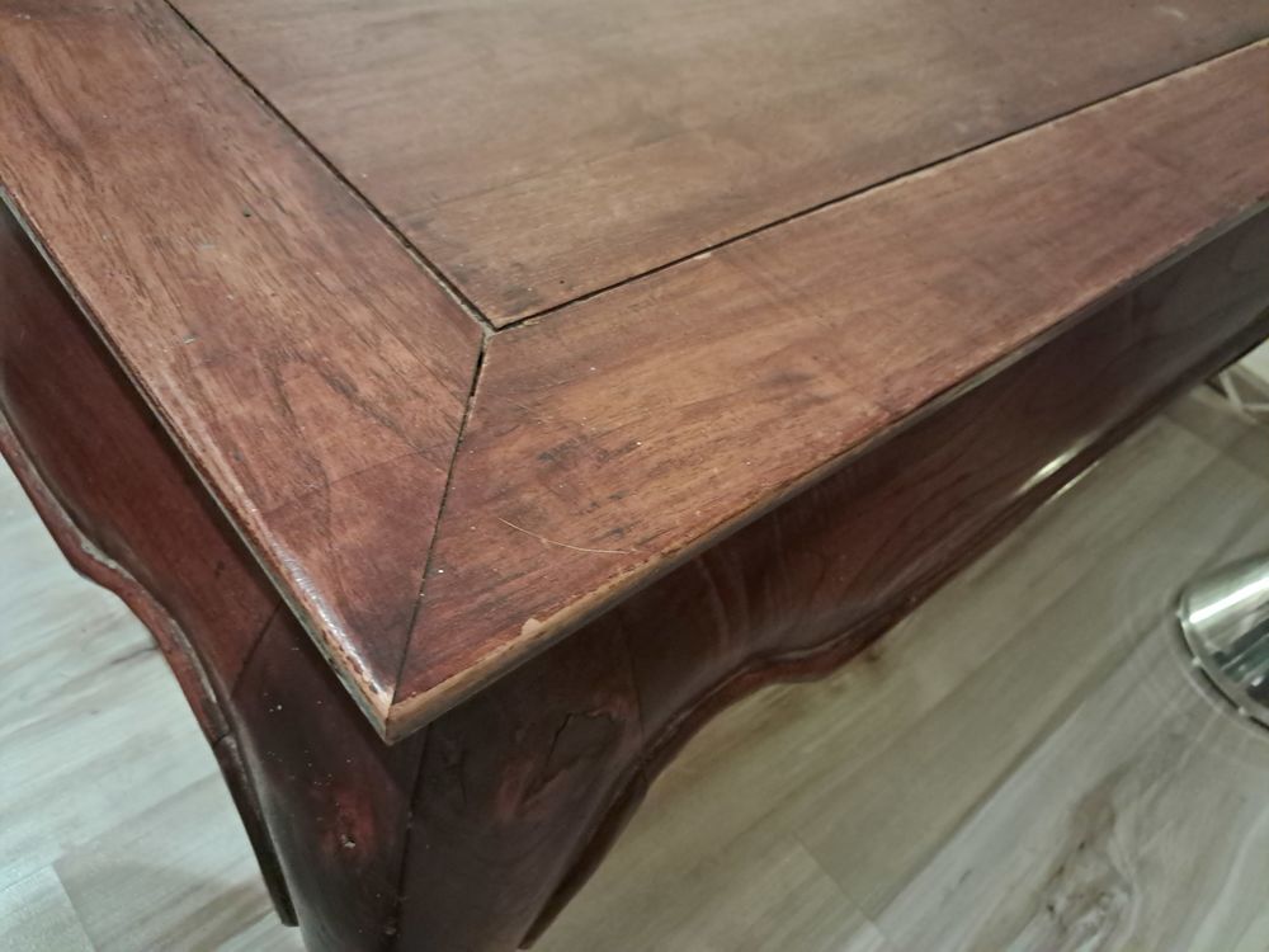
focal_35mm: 27
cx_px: 634
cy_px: 476
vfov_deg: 51.4
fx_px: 990
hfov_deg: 65.3
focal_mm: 4
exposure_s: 1/20
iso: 1000
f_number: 1.8
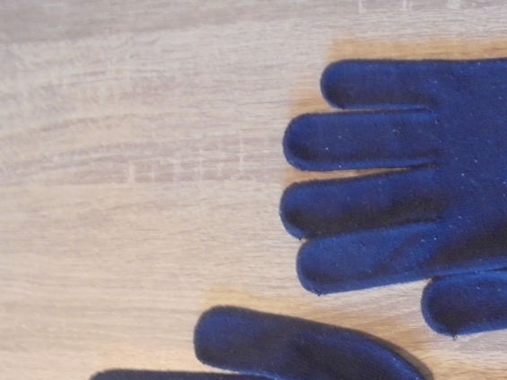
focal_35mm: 46
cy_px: 332
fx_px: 674
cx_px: 427
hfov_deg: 39.1
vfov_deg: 30.3
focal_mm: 4.6
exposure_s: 1/8
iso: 400
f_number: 3.5
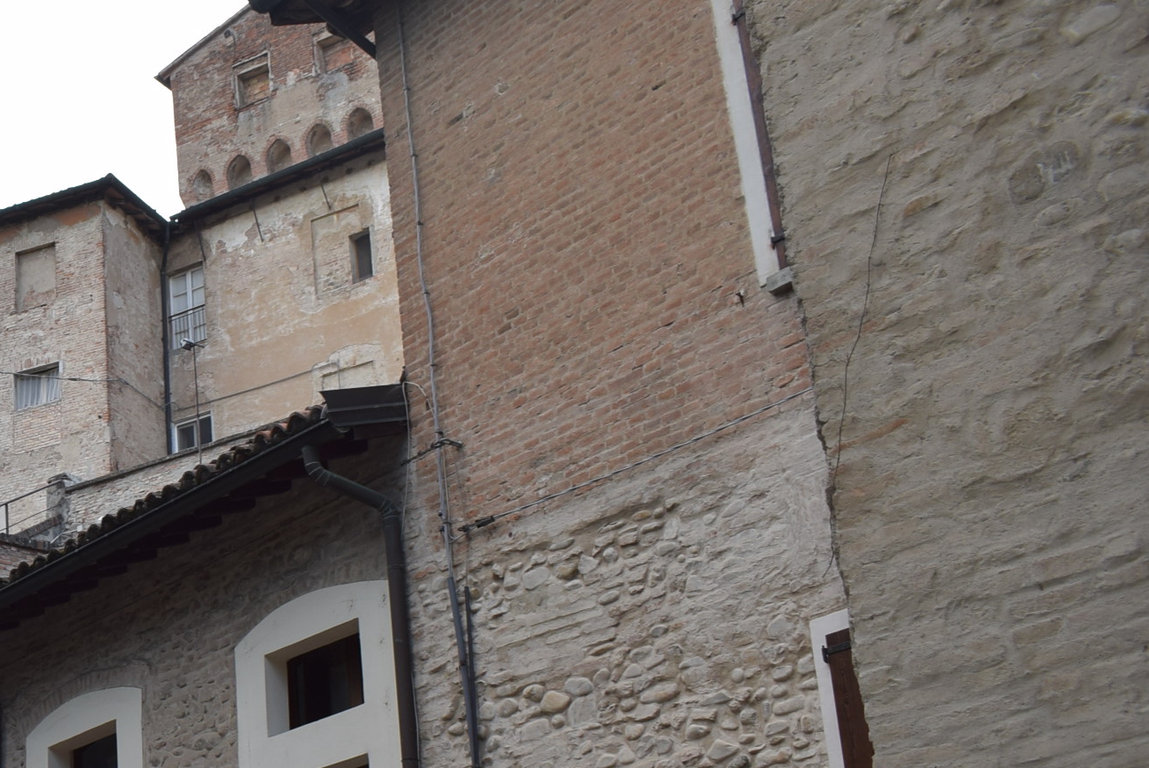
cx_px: -165
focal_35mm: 62
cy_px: 579
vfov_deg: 21.8
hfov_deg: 28.8
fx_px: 1980
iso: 100
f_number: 6.3
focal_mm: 18
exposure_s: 1/160
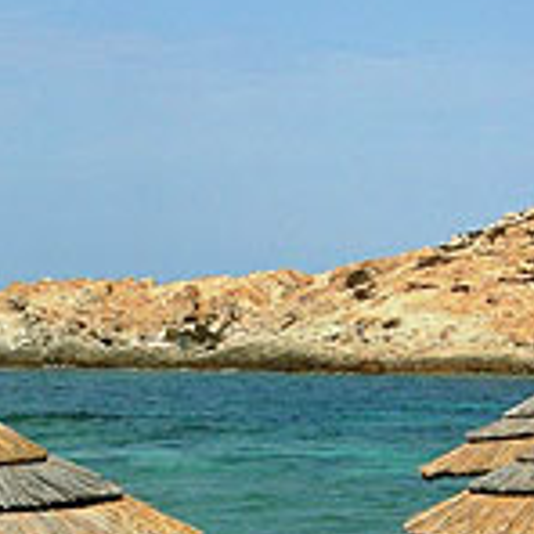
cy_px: 505
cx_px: 195
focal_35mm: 178
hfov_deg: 9.8
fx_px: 3107
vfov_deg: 9.8
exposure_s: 1/296
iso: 64
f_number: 7
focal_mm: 13.7
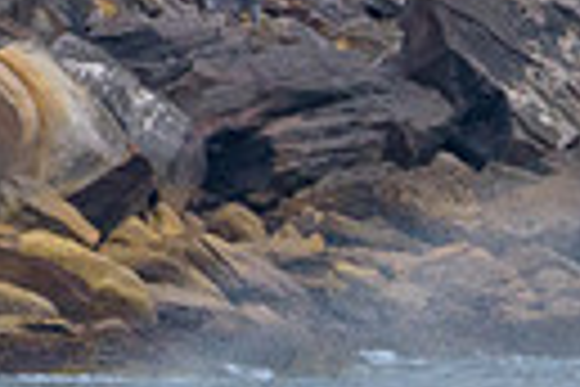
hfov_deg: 0.8
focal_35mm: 2749
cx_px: 455
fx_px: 44286
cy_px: 488
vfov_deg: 0.5
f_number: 5.6
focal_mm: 500
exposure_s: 1/2000
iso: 900
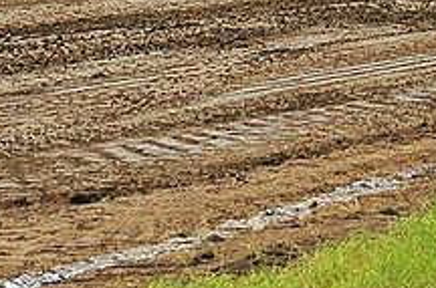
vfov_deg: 4.7
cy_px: -286
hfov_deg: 7.2
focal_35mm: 285
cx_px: 396
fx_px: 3444
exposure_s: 1/4000
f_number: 5
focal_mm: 40
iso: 500
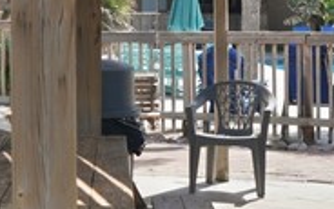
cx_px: -9
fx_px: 874
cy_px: 31
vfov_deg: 13.5
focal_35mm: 96
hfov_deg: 20.8
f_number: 4
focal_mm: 16
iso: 100
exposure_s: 1/60
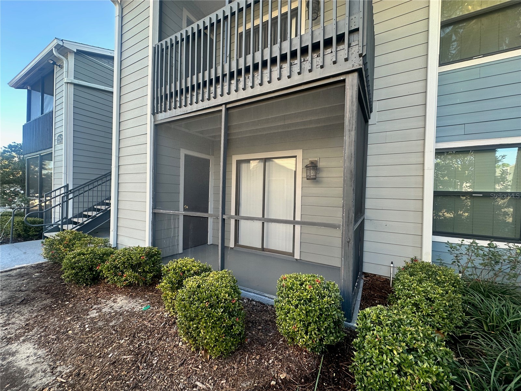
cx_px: 260
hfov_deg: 102.1
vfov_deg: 85.7
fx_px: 211
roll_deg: -2.2
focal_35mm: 14
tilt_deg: -0.7
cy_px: 196
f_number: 2.2
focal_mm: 2.22
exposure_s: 1/99
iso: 50
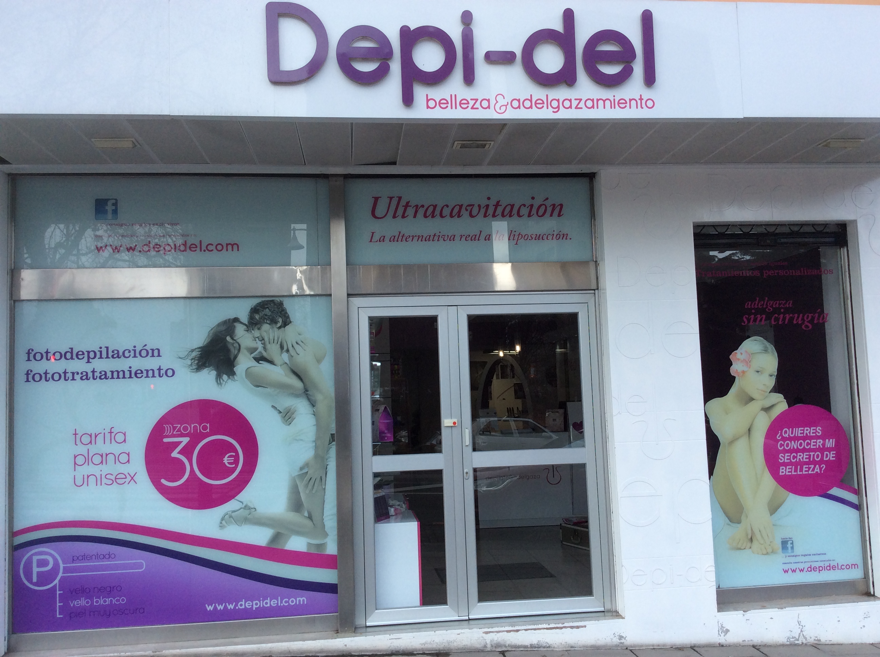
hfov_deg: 56.9
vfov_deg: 44.1
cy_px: 328
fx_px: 812
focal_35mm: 32
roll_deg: +3.2
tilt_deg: +4.8
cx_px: 440
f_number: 2.4
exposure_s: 1/406
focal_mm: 3.3
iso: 32
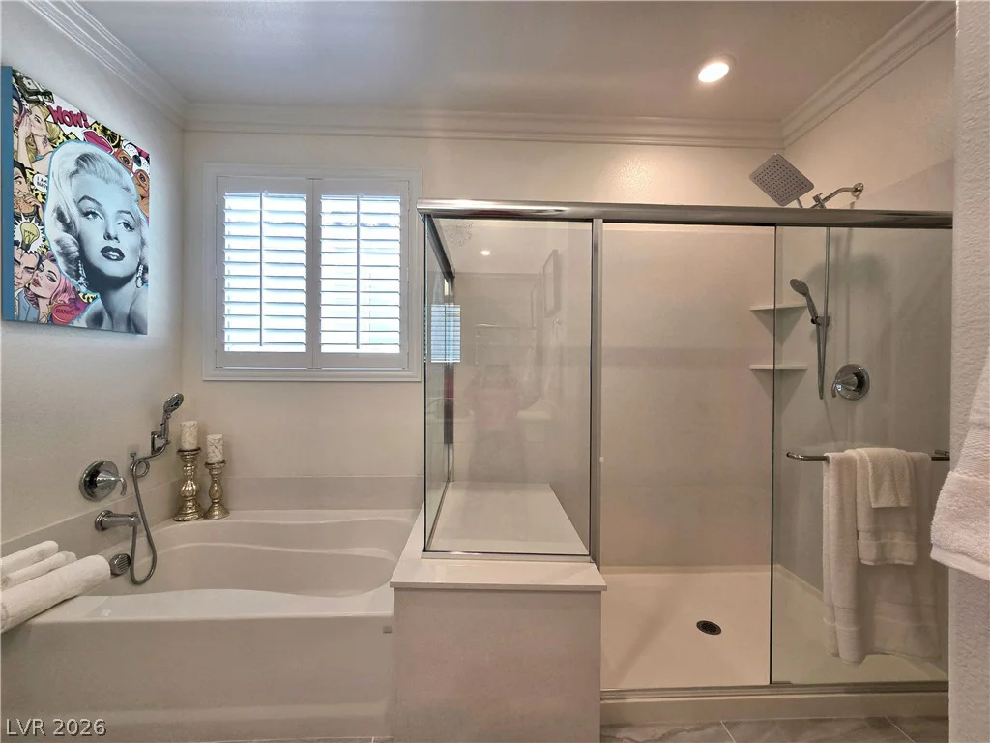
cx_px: 495
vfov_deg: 89.9
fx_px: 372
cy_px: 372
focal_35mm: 13
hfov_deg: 106.2
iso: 50
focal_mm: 2.2
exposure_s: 1/143
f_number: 2.2
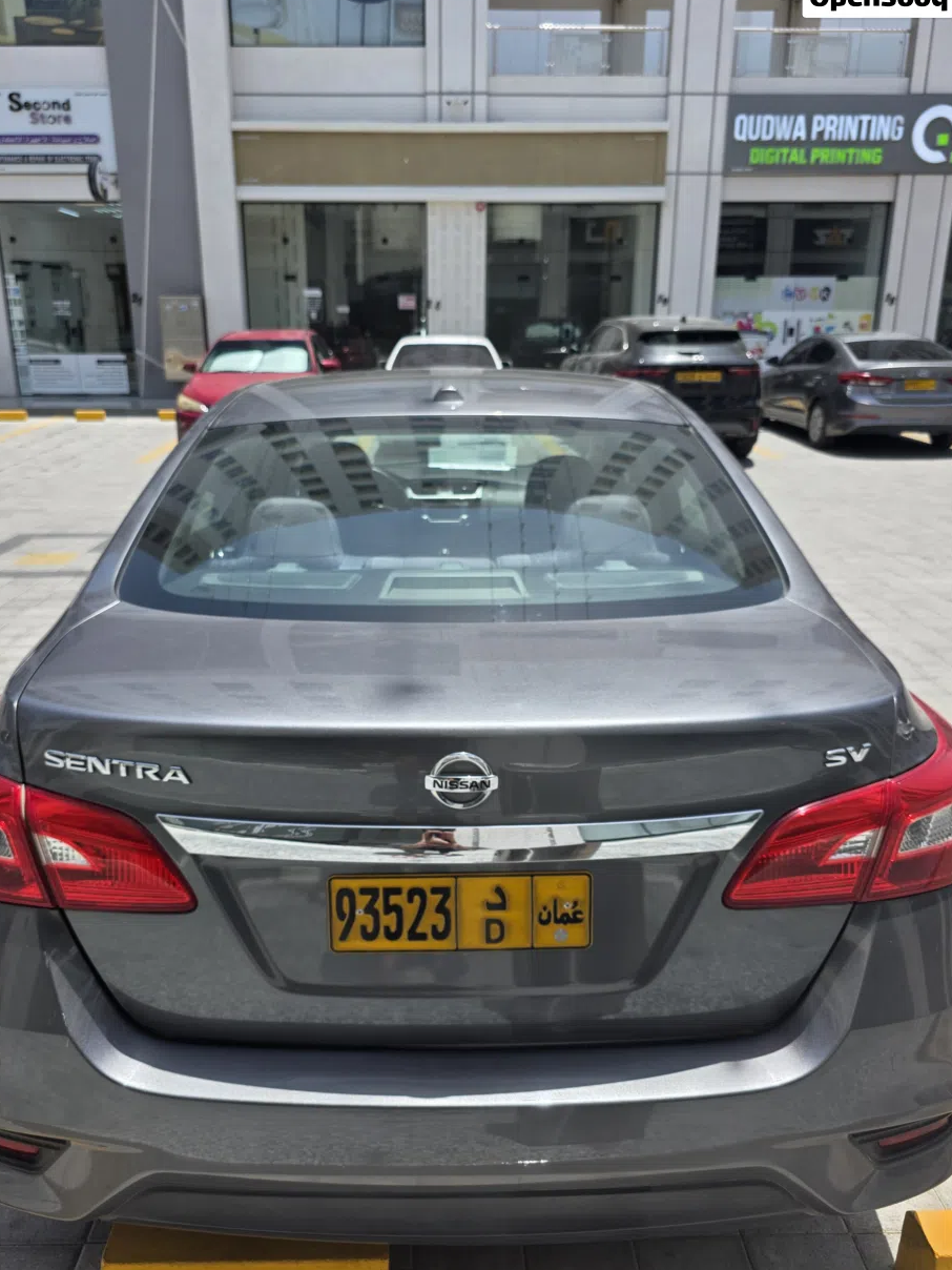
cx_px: 442
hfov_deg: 53.0
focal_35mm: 26
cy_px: 634
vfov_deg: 67.3
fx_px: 953
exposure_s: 1/3707
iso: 80
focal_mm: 6.3
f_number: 1.7
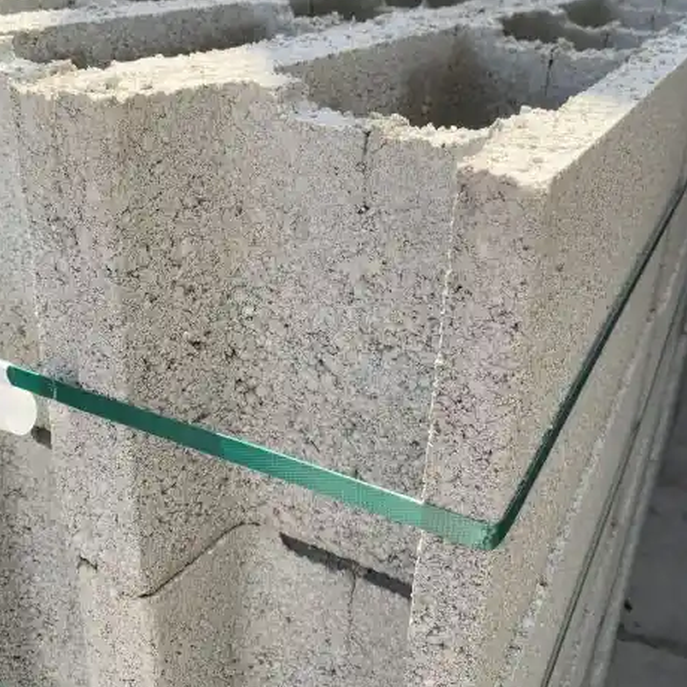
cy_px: 272
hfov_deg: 47.2
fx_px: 786
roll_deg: +0.0
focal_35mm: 35
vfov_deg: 46.9
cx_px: 365
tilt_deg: -22.4
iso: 25
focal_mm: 4.25
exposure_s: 1/378
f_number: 1.8
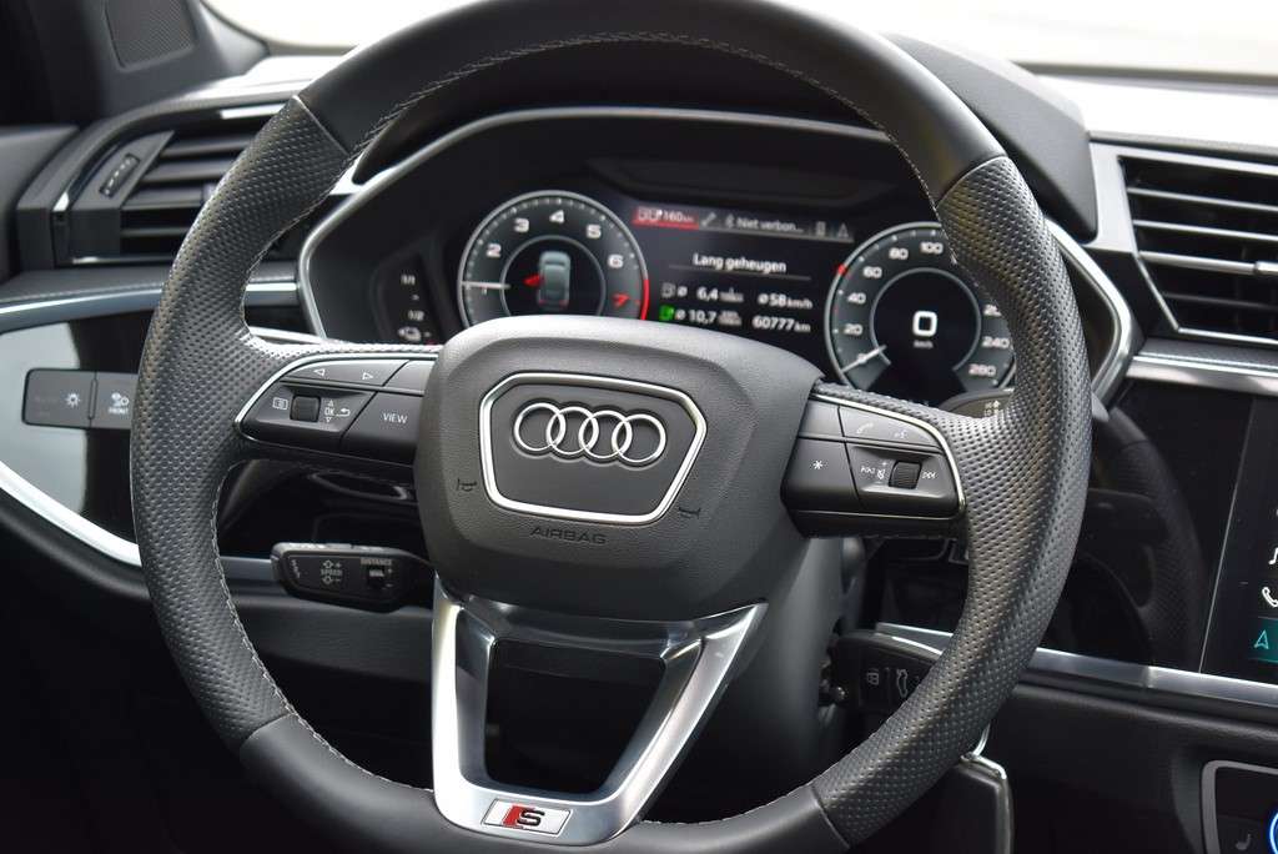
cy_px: 427
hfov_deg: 24.6
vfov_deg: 16.6
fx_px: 2930
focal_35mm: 82
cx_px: 639
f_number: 5.6
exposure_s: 1/60
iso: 400
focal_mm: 55
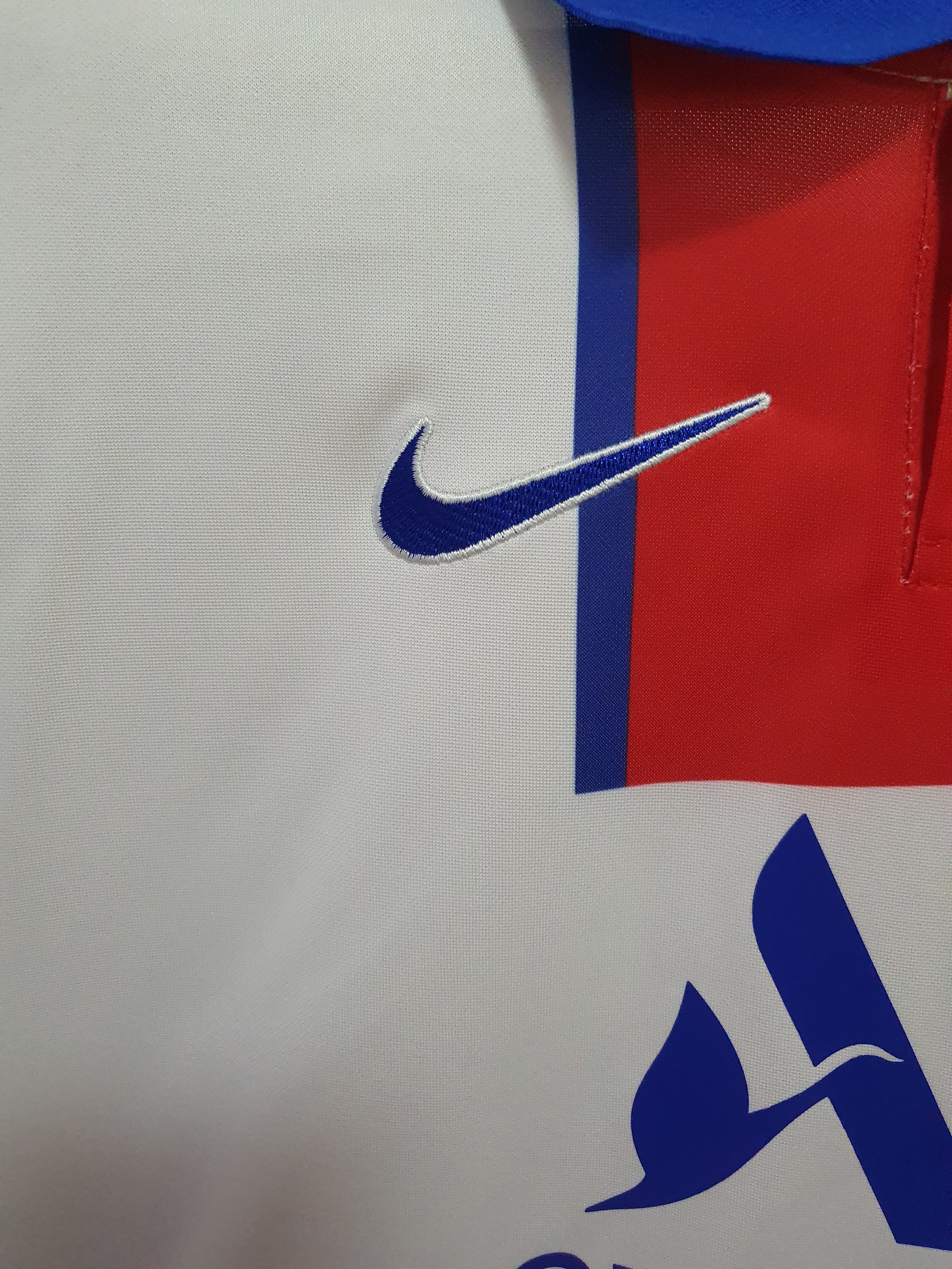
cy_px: 634
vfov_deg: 67.3
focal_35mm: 26
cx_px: 476
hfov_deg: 53.1
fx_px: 953
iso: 500
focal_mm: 4.32
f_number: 1.5
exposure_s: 1/50
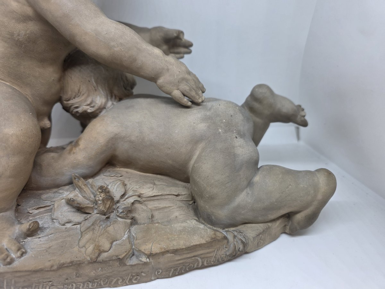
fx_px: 256
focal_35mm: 23
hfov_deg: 73.9
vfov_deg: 58.9
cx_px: 192
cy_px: 144
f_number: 1.7
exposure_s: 1/100
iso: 50
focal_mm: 6.3
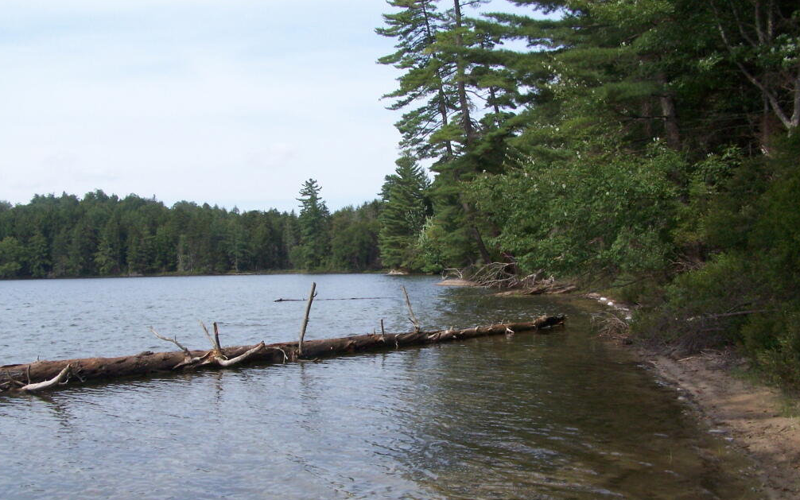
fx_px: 894
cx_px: 400
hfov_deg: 48.2
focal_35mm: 41
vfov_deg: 31.2
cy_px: 294
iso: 200
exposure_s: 1/800
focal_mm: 6.3
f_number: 5.6
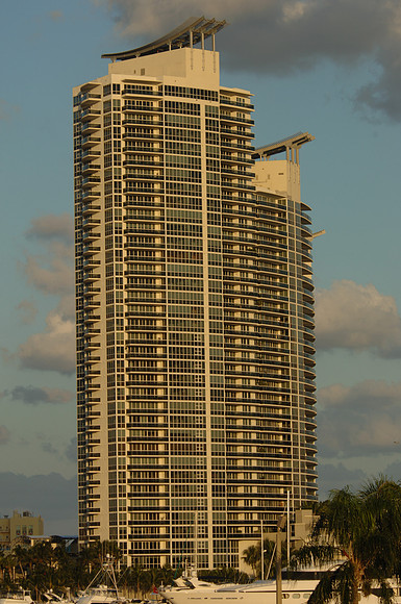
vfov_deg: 13.1
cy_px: 302
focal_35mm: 158
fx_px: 2639
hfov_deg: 8.7
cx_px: 200
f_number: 8.5
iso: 160
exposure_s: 1/320
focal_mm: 105
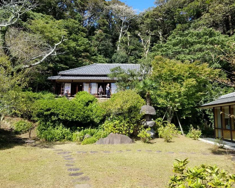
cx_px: 132
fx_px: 209
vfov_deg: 48.4
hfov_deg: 58.6
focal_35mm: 30
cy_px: 85
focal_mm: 4.25
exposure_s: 1/1056
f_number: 1.7
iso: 50
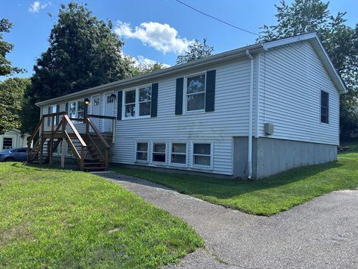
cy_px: 135
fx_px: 279
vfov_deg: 51.4
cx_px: 178
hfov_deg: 65.3
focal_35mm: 27
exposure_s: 1/1220
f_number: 1.6
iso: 50
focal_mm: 5.96
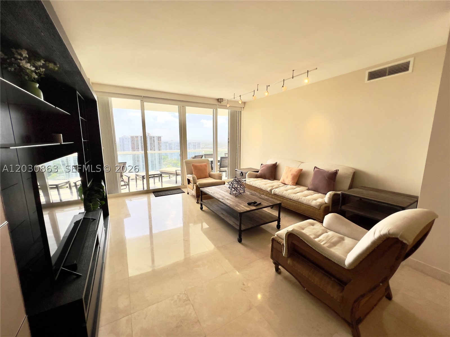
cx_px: 225
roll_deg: +0.0
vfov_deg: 89.9
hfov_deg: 106.2
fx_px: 169
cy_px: 168
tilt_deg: -9.8
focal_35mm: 13
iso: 32
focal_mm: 1.57
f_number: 1.8
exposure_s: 1/288
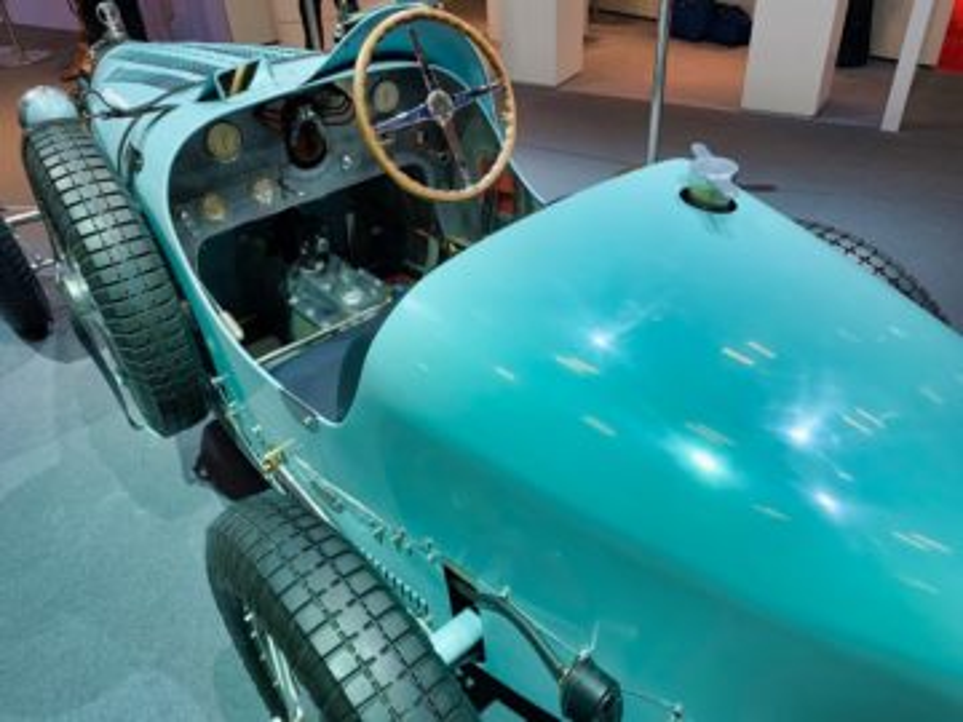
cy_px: 361
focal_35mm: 26
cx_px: 482
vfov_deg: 53.1
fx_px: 723
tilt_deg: -34.6
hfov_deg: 67.3
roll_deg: +3.4
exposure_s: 1/121
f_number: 1.8
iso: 32
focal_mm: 4.25
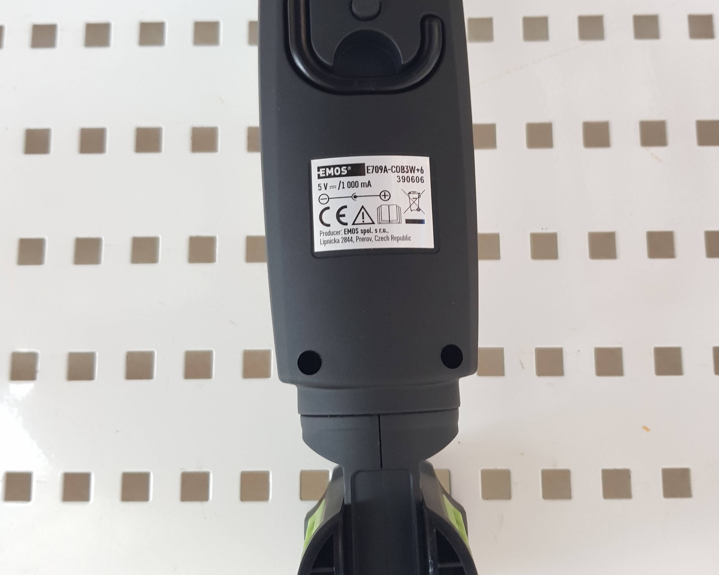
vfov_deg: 43.3
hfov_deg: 52.8
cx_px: 360
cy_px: 256
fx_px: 724
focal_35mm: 34
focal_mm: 4.2
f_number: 1.7
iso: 200
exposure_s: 1/12
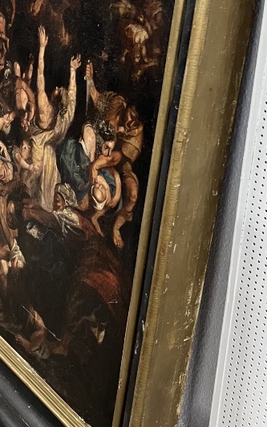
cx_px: 2
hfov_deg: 20.3
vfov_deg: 32.5
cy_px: 117
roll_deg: +1.3
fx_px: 722
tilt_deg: -24.2
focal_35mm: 62
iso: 320
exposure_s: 1/50
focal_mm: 5.1
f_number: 1.6
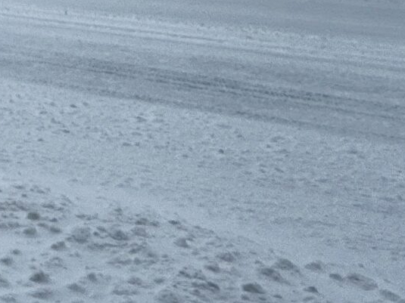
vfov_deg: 21.1
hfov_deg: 21.3
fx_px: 784
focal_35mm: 67
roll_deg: +0.9
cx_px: -288
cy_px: -5
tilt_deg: -8.8
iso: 40
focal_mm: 2.22
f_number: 2.2
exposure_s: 1/1178
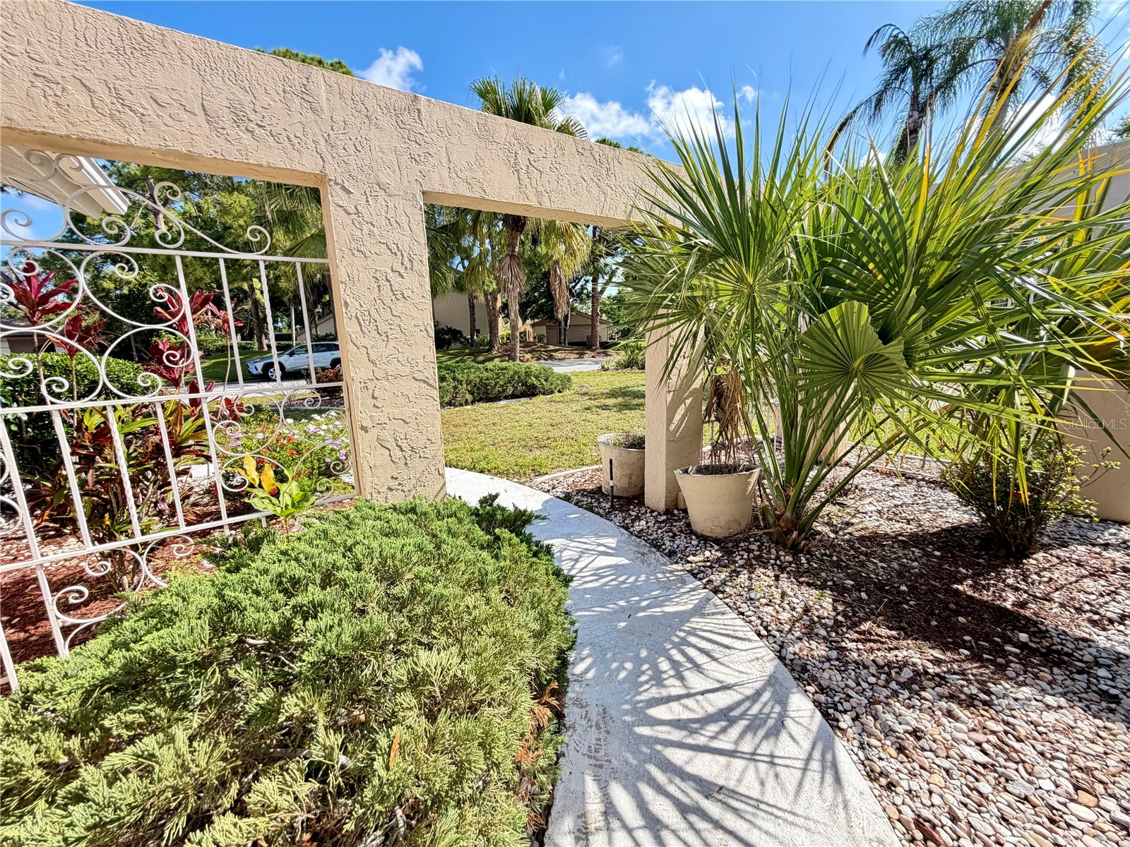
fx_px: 457
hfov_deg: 102.1
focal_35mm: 14
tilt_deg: -11.8
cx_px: 565
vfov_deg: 85.7
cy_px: 424
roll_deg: +3.0
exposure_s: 1/445
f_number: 2.2
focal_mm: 2.22
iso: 64
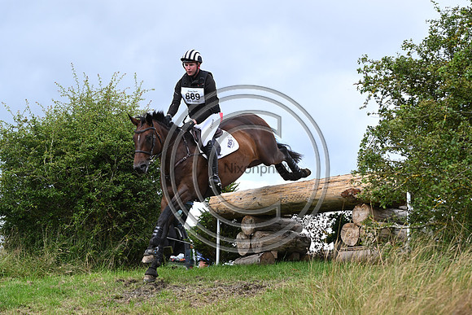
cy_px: 158
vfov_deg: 15.9
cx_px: 236
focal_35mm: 86
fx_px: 1128
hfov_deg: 23.6
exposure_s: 1/1250
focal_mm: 86
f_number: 6.3
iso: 720
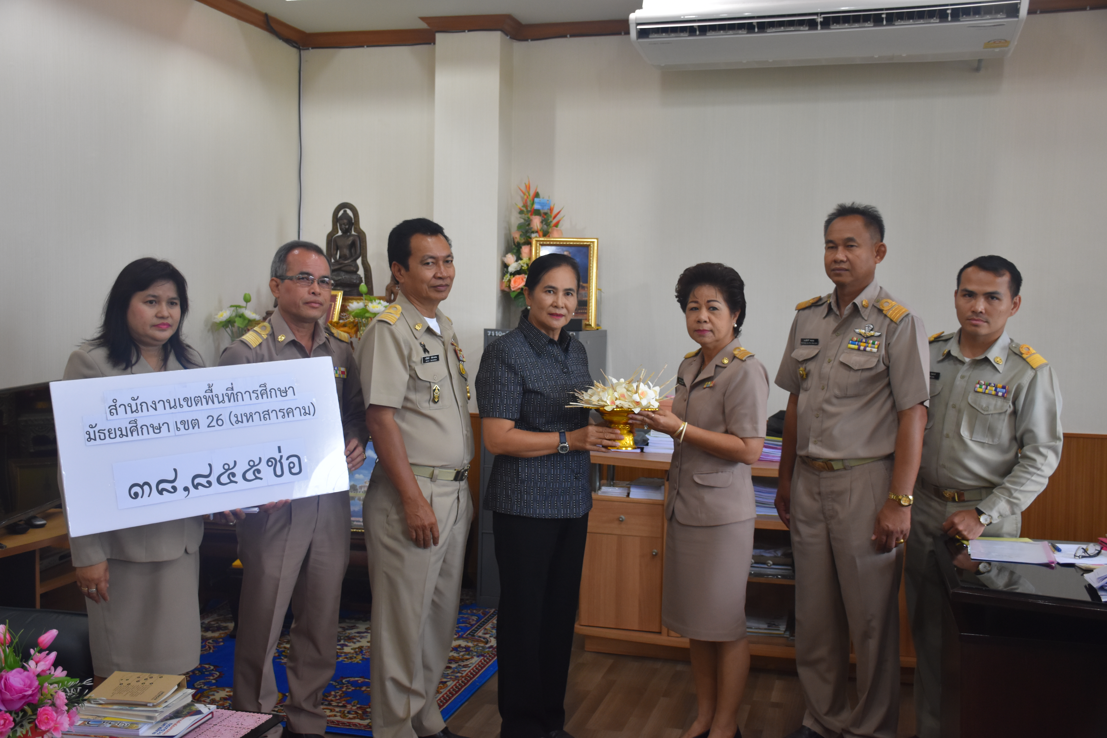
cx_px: 554
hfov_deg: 49.6
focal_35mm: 39
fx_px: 1199
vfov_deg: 34.2
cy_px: 369
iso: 800
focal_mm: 26
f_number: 3.8
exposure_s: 1/60
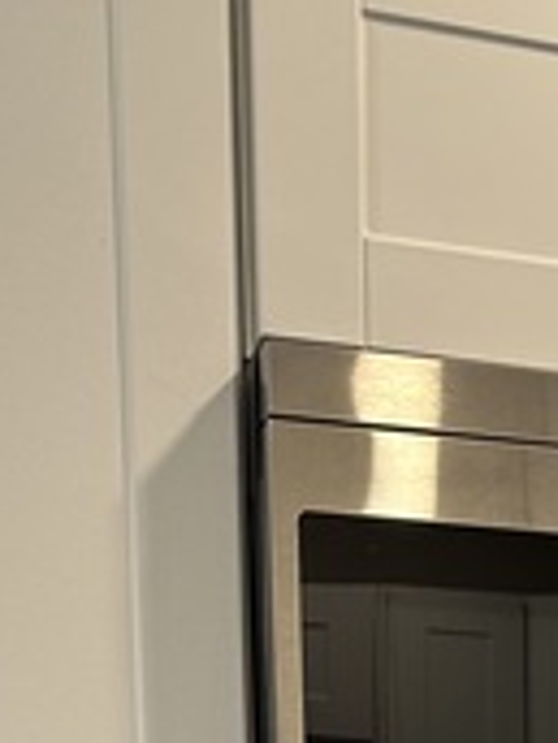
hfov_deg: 15.1
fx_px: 1999
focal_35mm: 93
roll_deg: +0.2
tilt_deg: -7.2
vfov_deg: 17.3
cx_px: 744
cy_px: 1333
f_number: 1.78
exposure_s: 1/60
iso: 125
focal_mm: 6.86
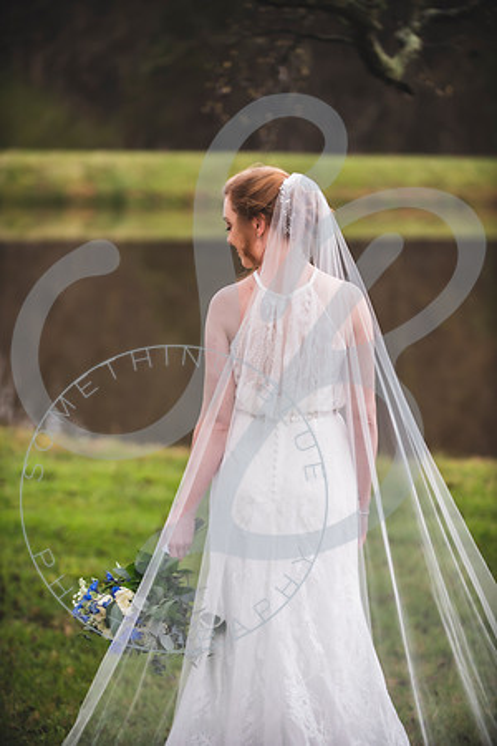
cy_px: 373
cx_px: 248
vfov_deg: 17.1
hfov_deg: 11.4
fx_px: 2485
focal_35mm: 120
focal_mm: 120
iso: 320
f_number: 2.8
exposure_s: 1/320
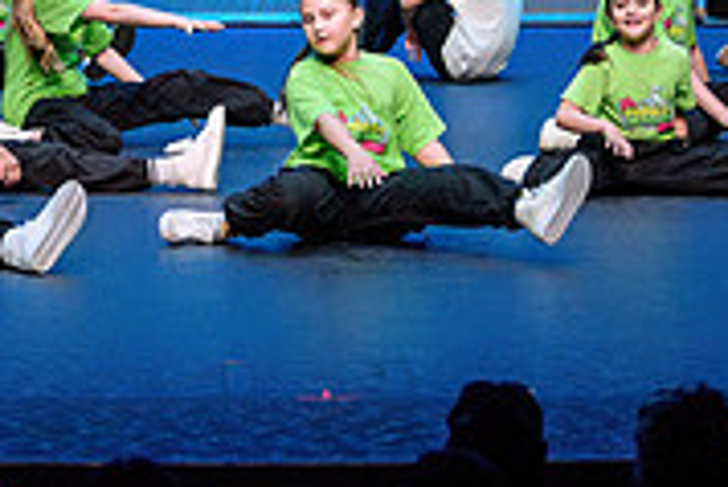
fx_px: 6132
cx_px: 324
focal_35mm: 303
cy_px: -199
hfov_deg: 6.8
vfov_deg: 4.5
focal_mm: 70
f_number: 2.8
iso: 1250
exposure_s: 1/500
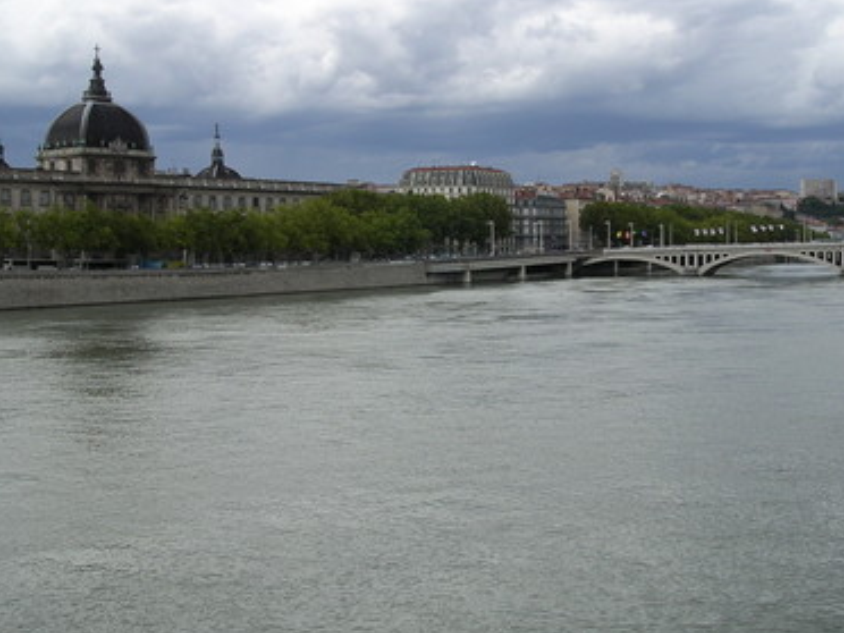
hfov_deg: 41.2
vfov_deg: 31.5
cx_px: 431
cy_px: 286
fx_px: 1122
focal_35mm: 46
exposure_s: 1/184
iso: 100
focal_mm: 5.8
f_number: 5.6
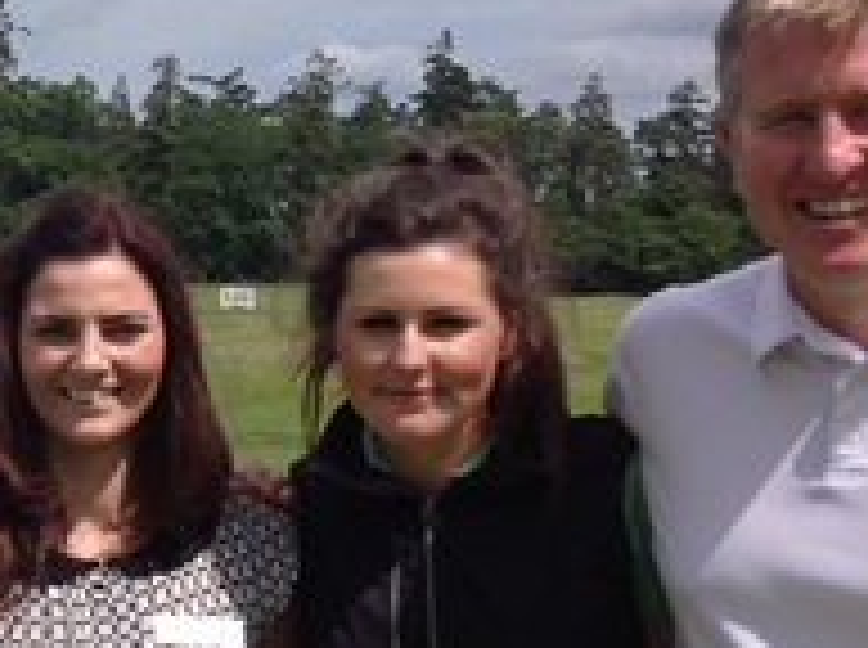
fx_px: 2903
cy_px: 594
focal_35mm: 116
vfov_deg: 12.6
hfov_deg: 16.4
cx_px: -148
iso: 64
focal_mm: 4.28
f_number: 2.4
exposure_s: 1/3030
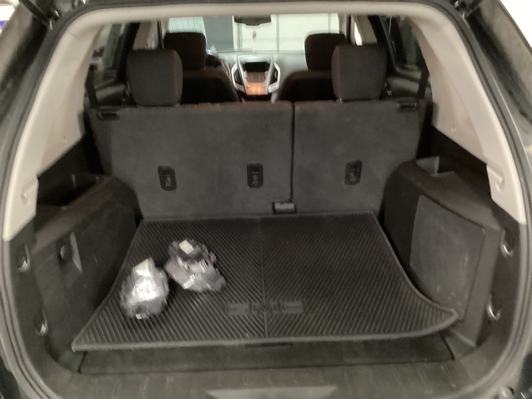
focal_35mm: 31
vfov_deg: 45.4
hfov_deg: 58.4
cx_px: 266
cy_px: 200
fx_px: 476
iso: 800
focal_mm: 3.3
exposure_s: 1/15
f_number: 2.4
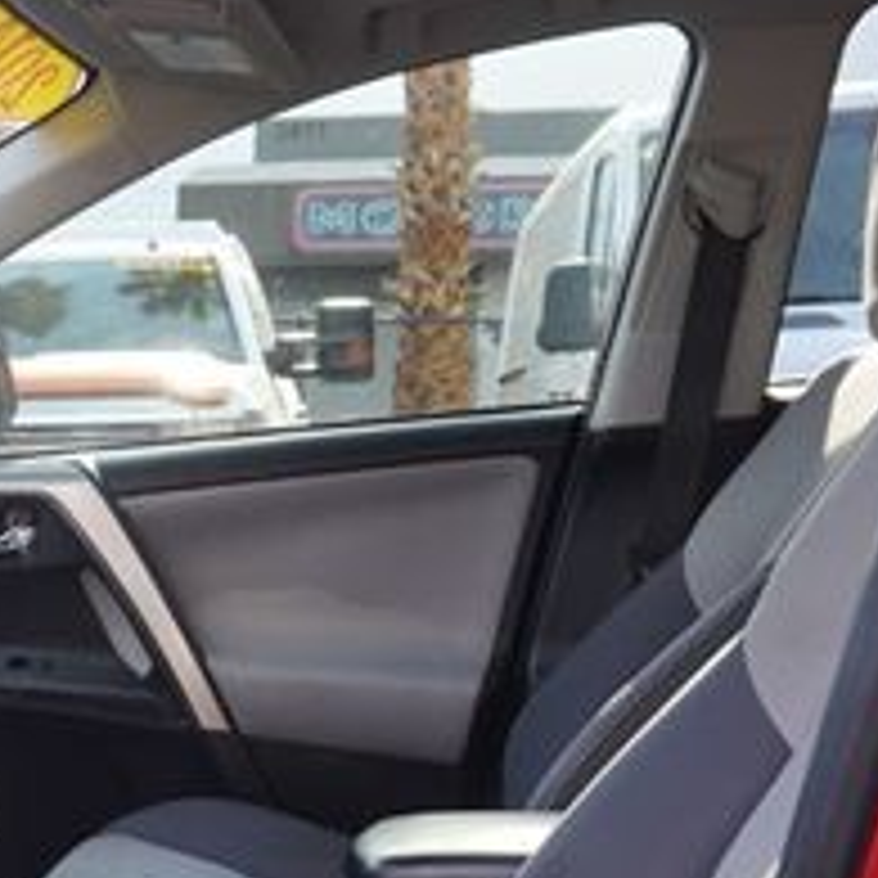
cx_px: -180
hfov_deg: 23.5
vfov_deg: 25.2
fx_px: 1923
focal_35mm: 67
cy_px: 720
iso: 100
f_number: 4.5
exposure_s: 1/60
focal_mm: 16
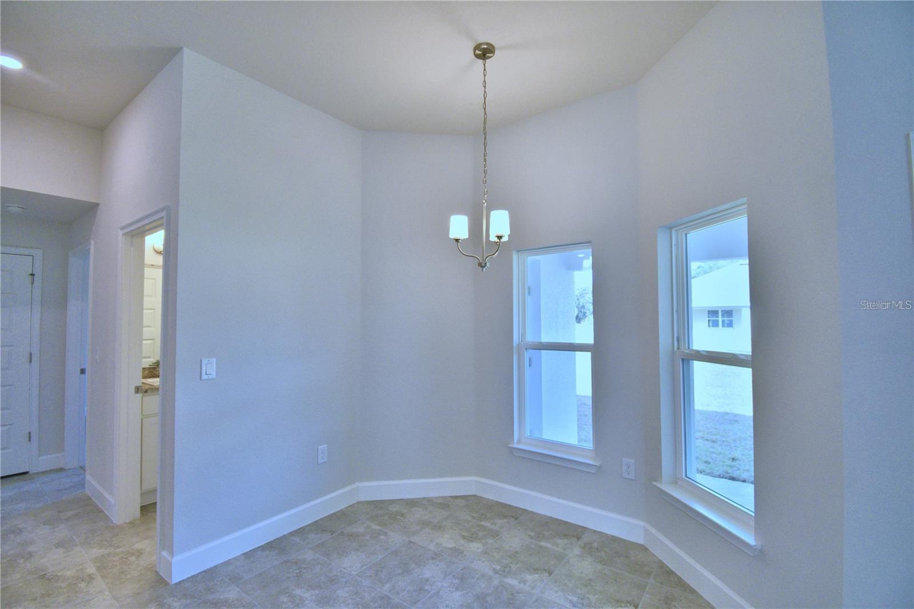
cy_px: 304
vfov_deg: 77.3
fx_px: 381
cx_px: 457
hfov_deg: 100.4
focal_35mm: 15
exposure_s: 1/125
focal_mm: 10
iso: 220
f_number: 4.5
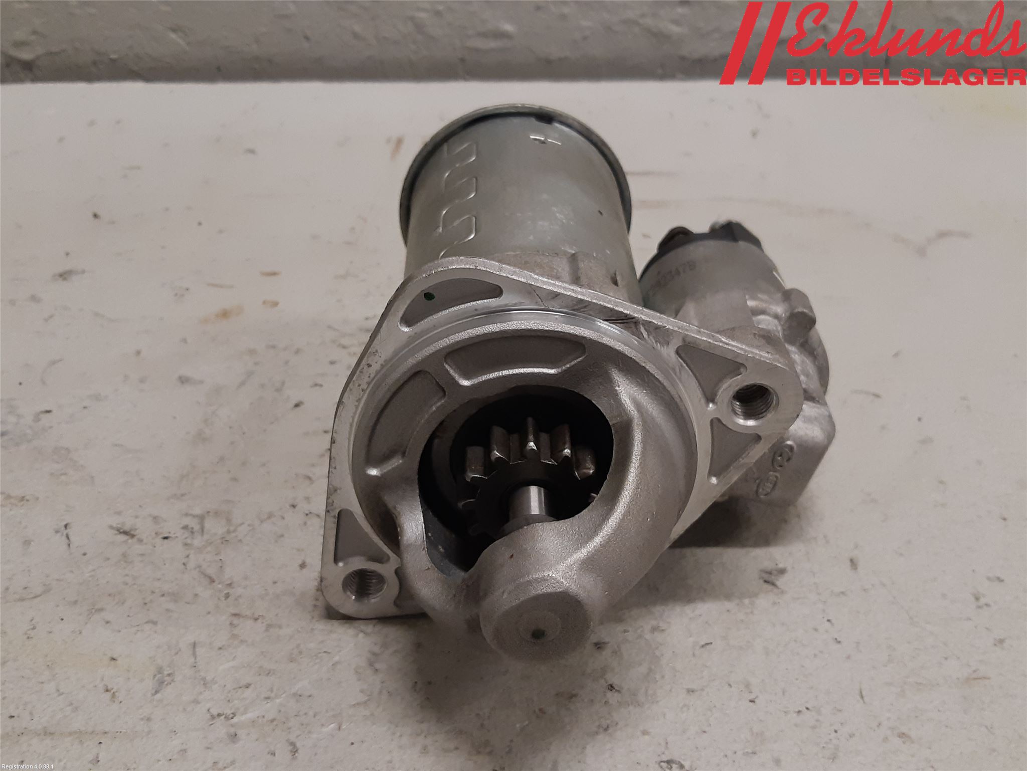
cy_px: 386
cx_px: 514
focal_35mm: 26
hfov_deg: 67.3
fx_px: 771
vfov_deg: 53.1
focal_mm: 3.93
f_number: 1.7
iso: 125
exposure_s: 1/50
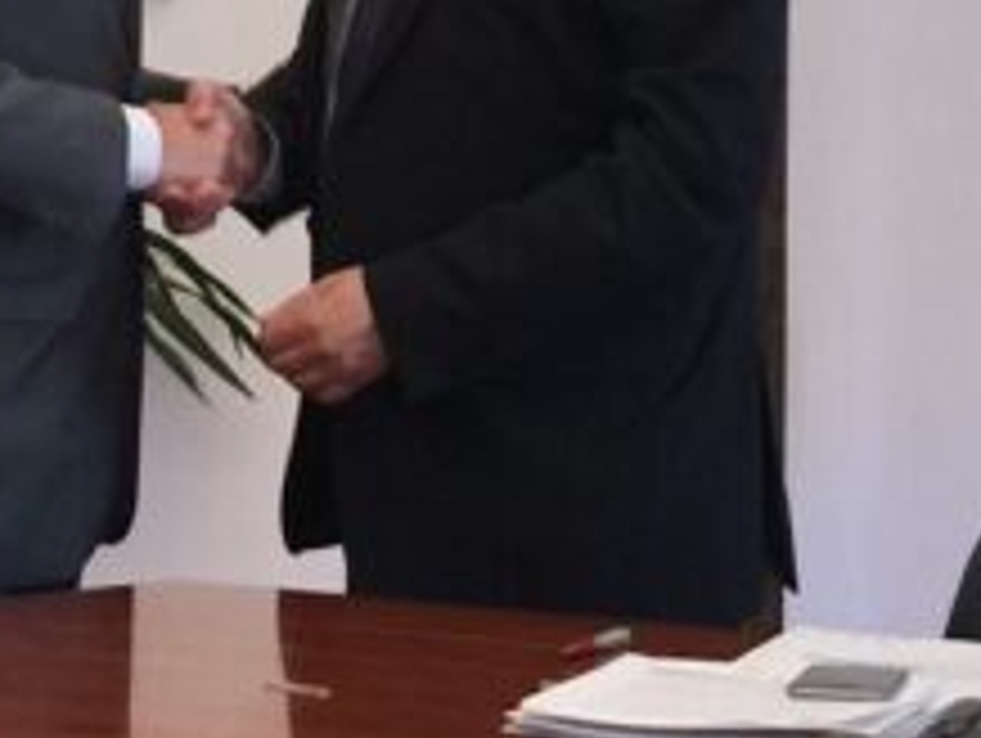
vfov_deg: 10.6
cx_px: 234
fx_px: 3858
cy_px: -364
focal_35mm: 136
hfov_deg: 14.4
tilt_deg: +8.2
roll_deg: -2.3
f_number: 2.2
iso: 64
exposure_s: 1/33
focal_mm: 4.15
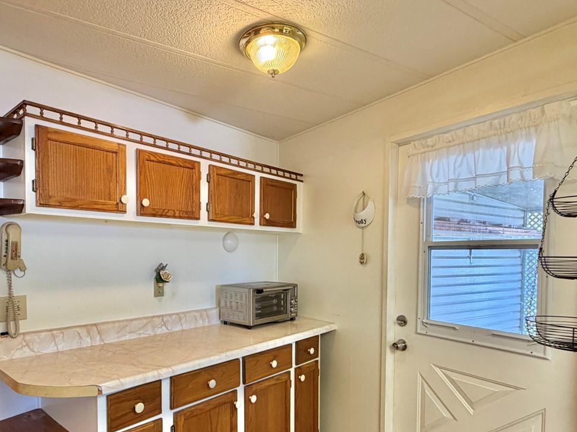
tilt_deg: -1.7
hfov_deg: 73.3
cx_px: 238
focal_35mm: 23
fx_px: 383
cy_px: 266
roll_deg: -0.3
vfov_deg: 58.2
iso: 250
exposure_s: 1/60
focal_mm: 2.22
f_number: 2.2
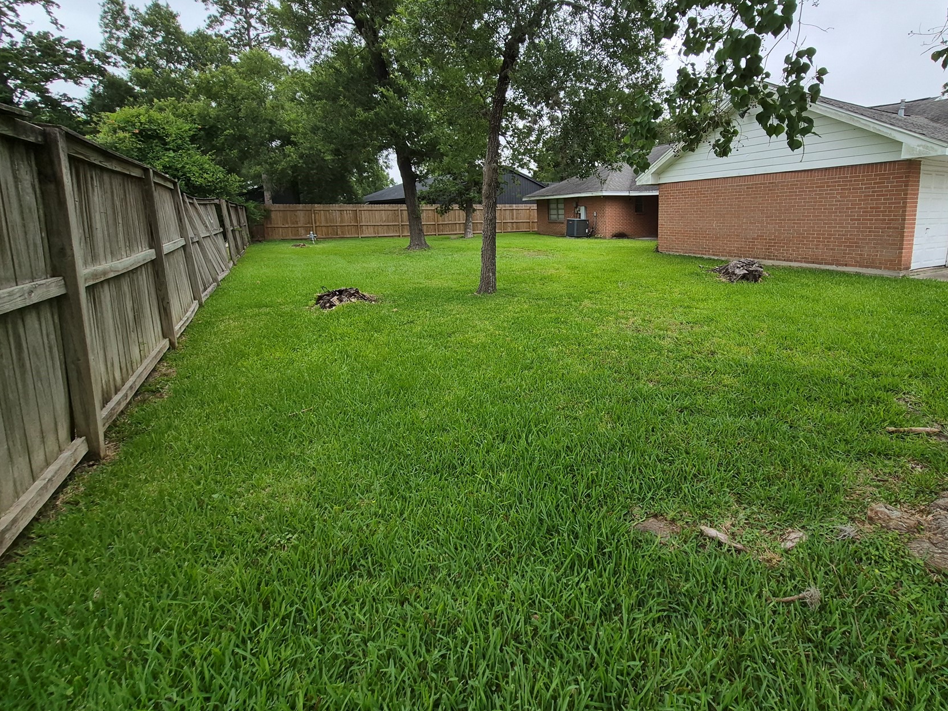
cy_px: 279
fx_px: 438
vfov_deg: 77.1
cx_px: 570
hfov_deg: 93.2
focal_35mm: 16
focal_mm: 1.74
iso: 40
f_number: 2.2
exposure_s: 1/936
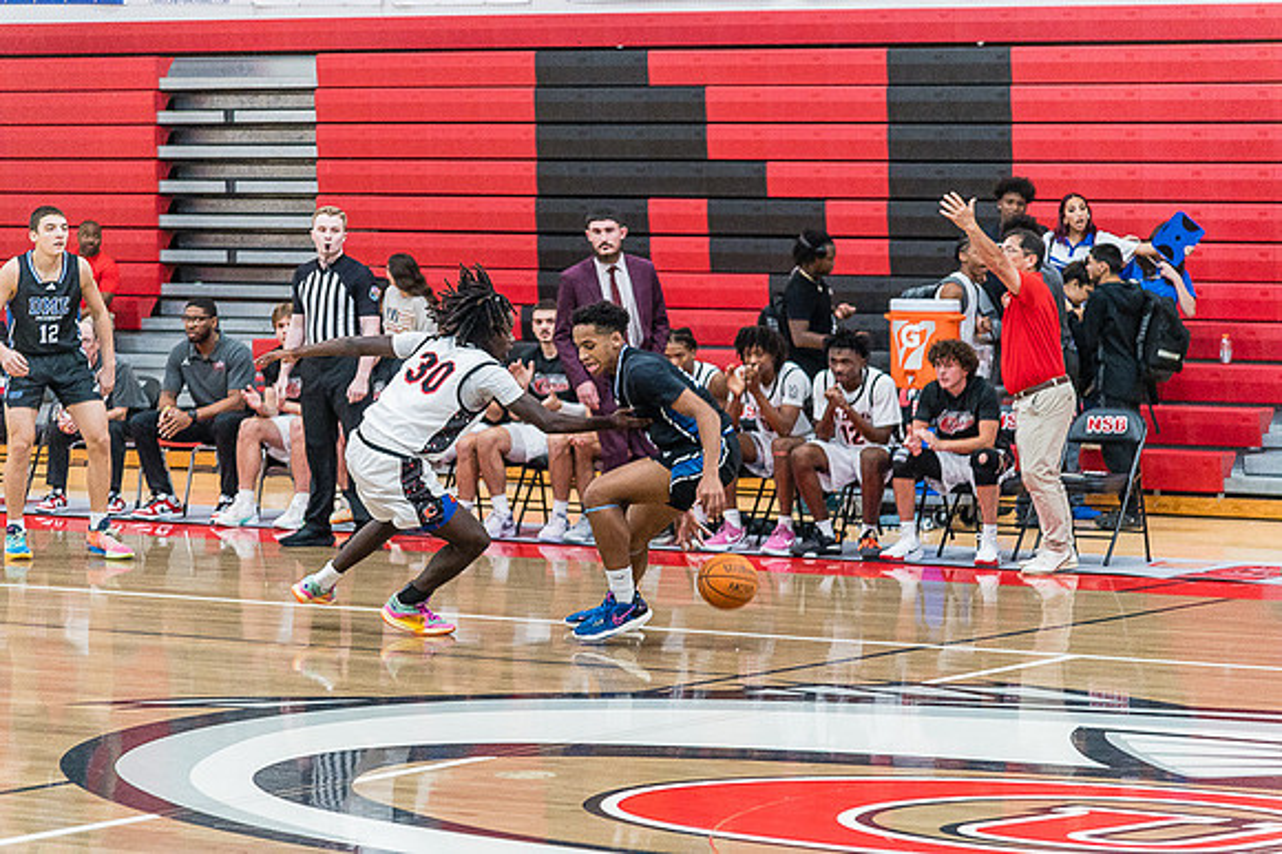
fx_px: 4271
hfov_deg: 17.1
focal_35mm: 120
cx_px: 641
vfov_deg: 11.4
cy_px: 427
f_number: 4
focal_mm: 120
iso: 5000
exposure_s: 1/320
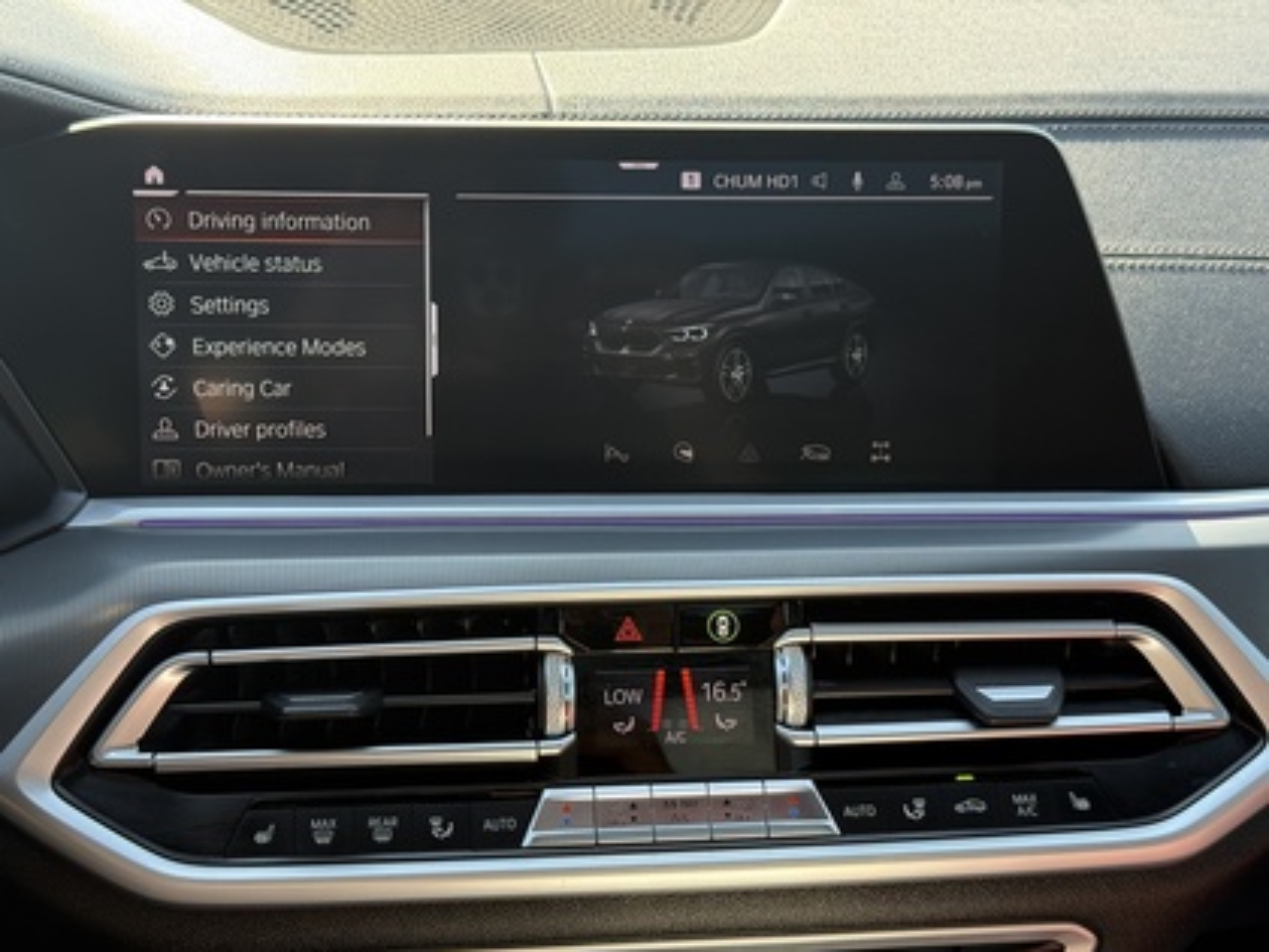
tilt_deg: -25.8
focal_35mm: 48
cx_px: 634
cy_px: 476
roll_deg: -0.9
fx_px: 1760
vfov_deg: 30.3
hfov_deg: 39.7
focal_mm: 6.76
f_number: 1.78
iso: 100
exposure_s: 1/256
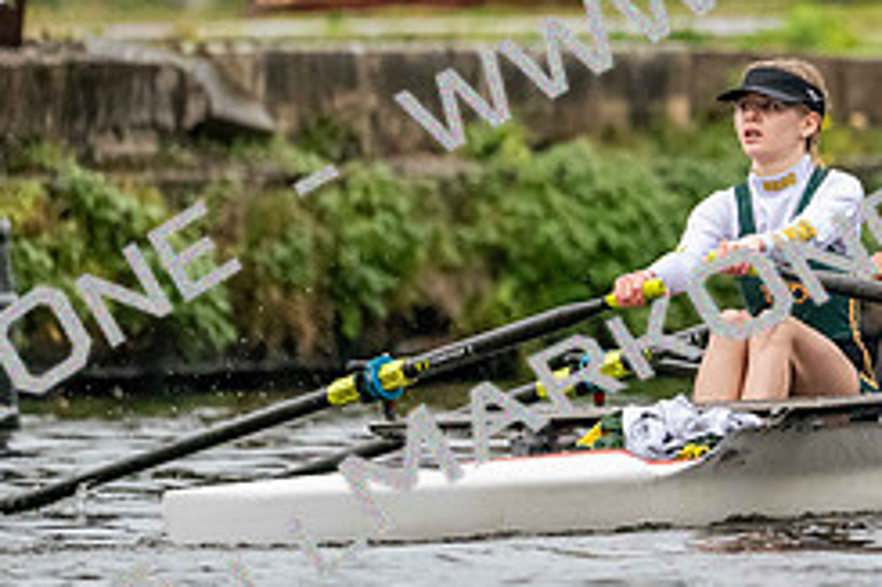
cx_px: 839
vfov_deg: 1.4
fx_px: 23234
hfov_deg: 2.2
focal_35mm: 949
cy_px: 162
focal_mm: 400
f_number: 4.5
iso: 5600
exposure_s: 1/2000
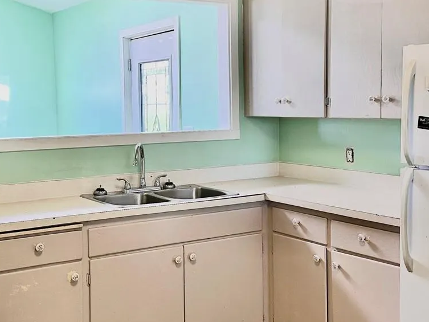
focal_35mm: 51
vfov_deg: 28.5
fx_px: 632
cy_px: 141
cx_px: 193
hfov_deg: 37.4
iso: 160
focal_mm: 6.86
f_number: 1.78
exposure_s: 1/120
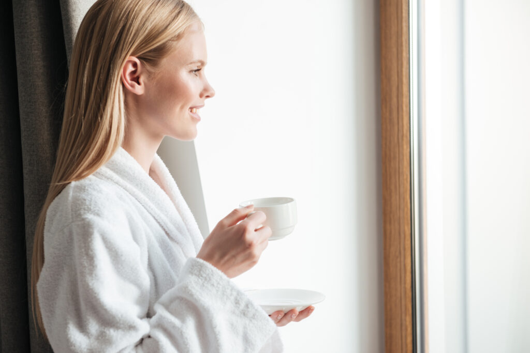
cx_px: 265
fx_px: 1031
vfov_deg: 19.5
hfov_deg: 28.8
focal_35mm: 70
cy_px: 176
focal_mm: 70
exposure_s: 1/160
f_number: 4
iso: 200
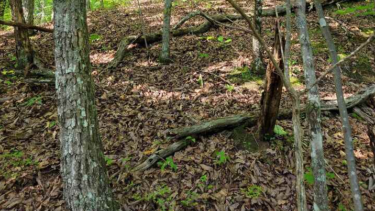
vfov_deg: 28.5
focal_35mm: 38
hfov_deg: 52.8
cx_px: 188
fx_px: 378
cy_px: -17
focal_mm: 5.4
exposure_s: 1/119
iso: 80
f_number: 1.8
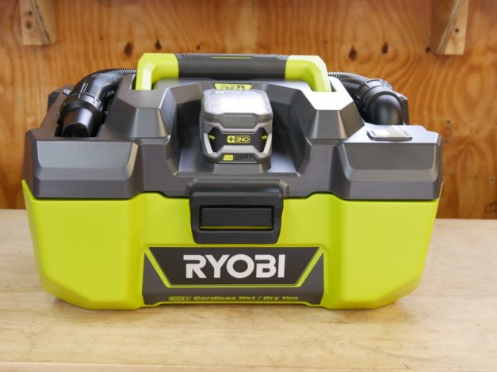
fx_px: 919
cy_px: 186
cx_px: 248
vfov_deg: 22.9
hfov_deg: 30.3
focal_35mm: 64
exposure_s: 1/80
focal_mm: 32
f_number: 4.4
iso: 1000
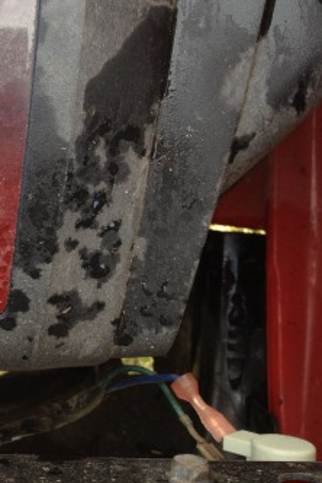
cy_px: 139
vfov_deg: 28.5
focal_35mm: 70
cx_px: -97
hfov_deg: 18.1
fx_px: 939
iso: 50
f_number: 2.4
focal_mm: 4.28
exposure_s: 1/144
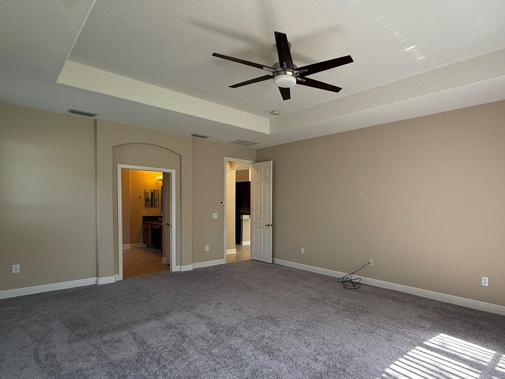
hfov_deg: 80.3
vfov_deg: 65.7
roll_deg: -1.6
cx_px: 313
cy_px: 216
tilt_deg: -2.2
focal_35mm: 20
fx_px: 292
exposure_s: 1/99
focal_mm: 2.22
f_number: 2.2
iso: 100
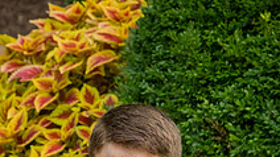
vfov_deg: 5.1
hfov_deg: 9.3
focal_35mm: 233
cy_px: 263
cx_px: 140
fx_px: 1729
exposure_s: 1/500
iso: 640
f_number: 10
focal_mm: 105
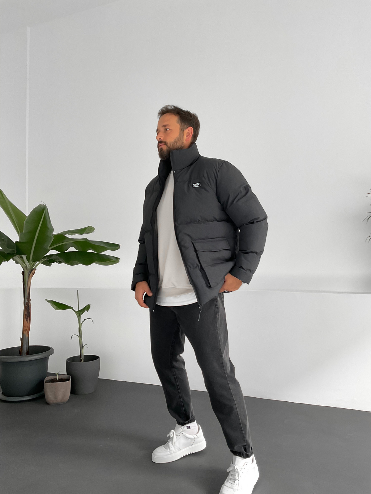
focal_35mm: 29
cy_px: 247
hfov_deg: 48.2
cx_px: 186
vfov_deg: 61.7
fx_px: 414
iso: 64
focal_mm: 3
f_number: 1.8
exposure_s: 1/120
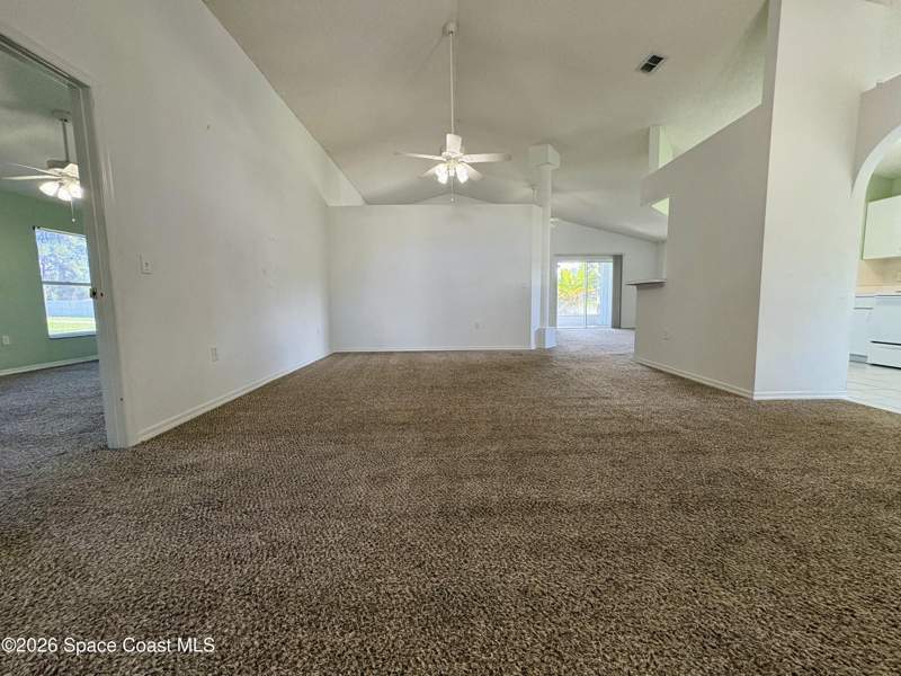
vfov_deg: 85.7
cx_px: 450
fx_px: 364
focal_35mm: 14
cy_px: 338
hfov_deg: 102.1
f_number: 2.2
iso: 320
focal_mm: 2.22
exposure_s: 1/120
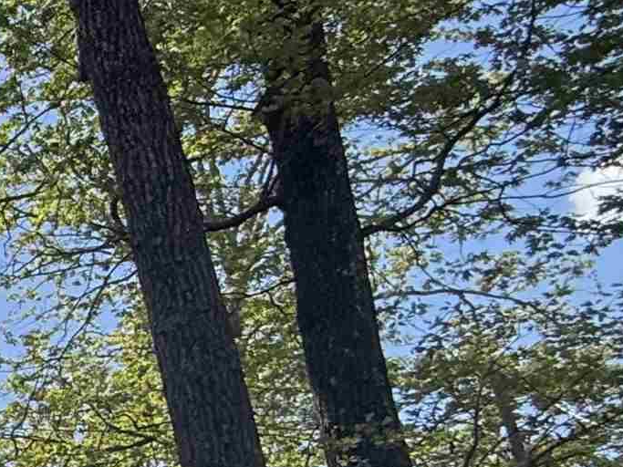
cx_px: -767
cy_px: 510
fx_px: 1134
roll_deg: -5.4
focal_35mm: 63
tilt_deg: +15.6
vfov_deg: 22.1
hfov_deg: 16.7
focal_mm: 2.22
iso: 64
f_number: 2.2
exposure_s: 1/970
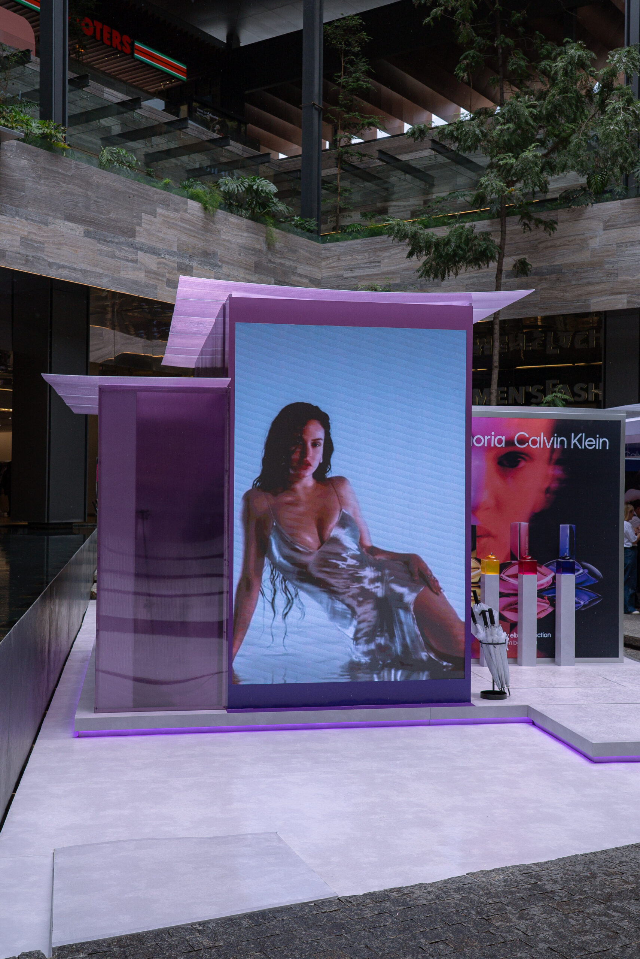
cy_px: 480
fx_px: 985
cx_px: 320
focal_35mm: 37
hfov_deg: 36.0
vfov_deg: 51.9
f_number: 5.6
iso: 800
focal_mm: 37
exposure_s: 1/1250
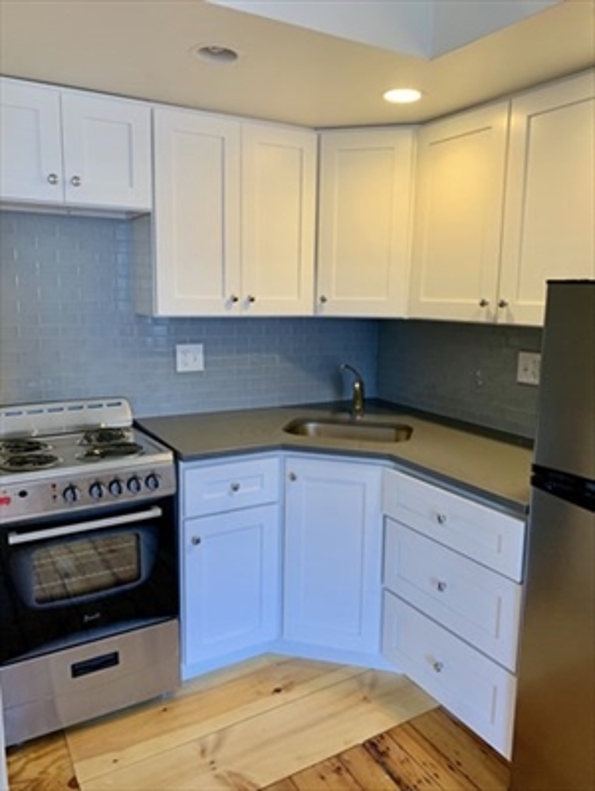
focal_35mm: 26
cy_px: 396
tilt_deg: -7.9
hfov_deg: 53.1
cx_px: 298
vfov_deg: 67.3
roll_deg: -0.5
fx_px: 595
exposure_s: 1/60
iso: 200
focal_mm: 4.25
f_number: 1.8
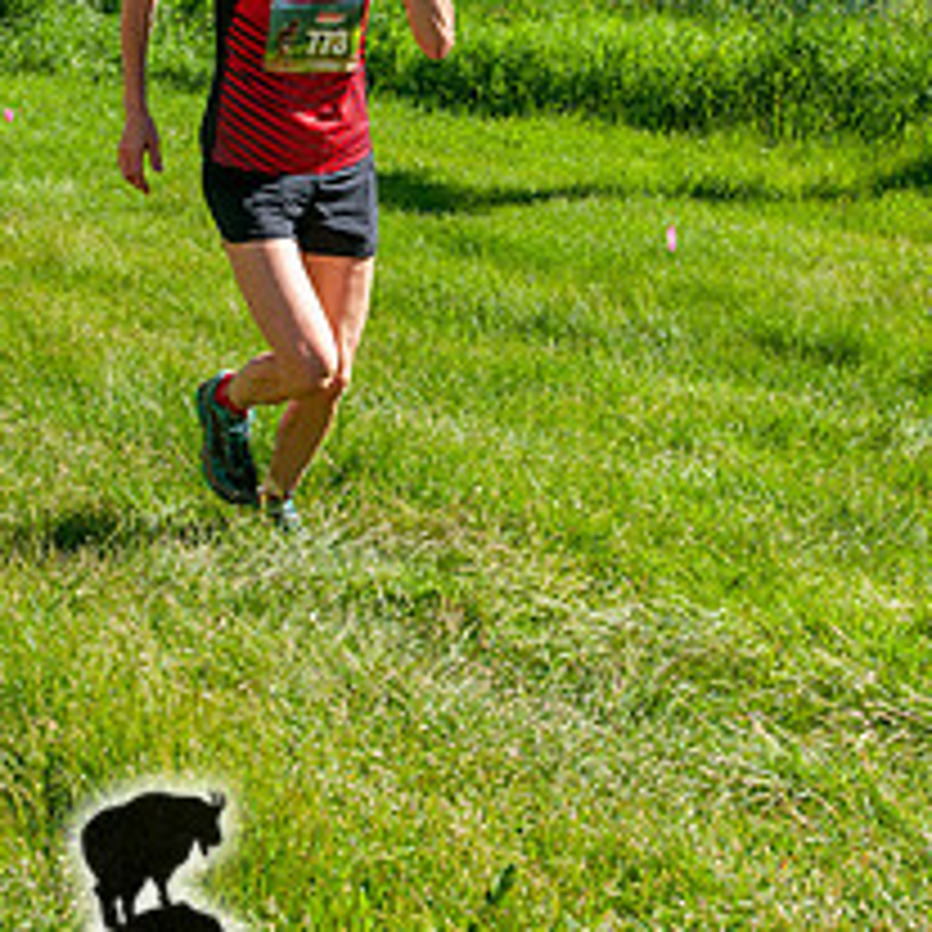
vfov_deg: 18.4
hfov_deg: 18.5
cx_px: 425
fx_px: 2863
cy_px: 279
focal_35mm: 94
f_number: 8
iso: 200
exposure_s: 1/400
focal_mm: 34
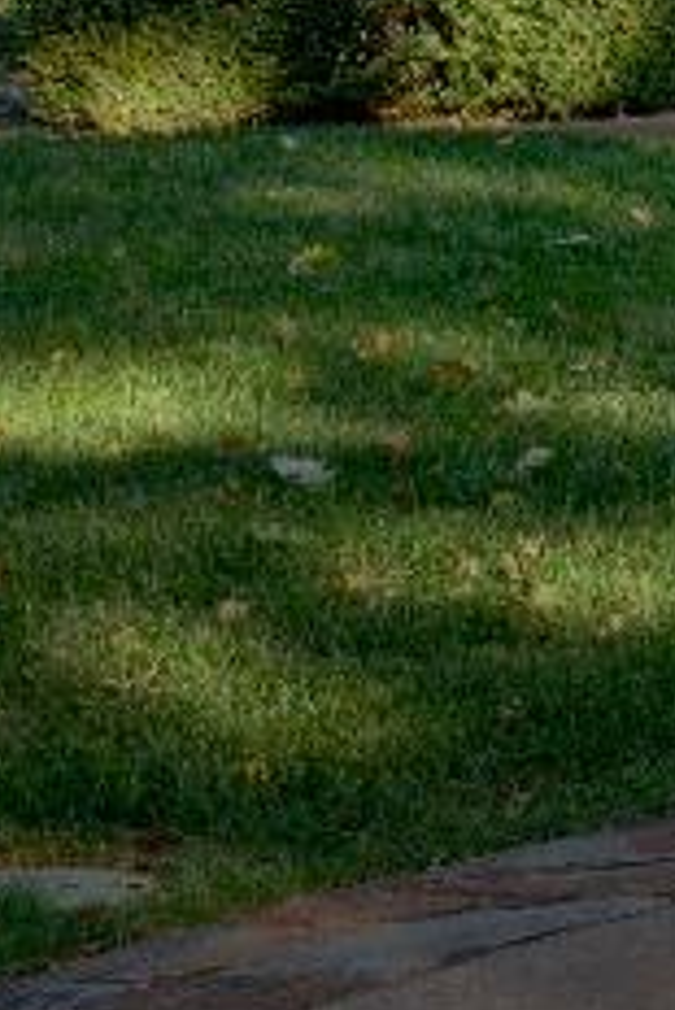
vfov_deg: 11.0
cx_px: 2021
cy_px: -383
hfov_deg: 6.9
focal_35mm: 181
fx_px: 5083
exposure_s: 1/30
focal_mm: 28
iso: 320
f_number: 8
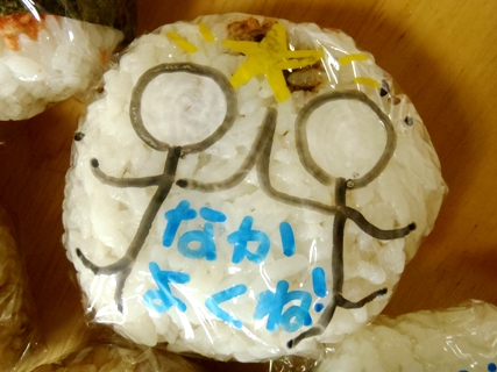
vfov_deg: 38.6
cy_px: 186
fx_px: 531
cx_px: 248
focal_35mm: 37
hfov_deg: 50.2
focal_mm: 6.64
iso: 400
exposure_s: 1/20
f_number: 4.7
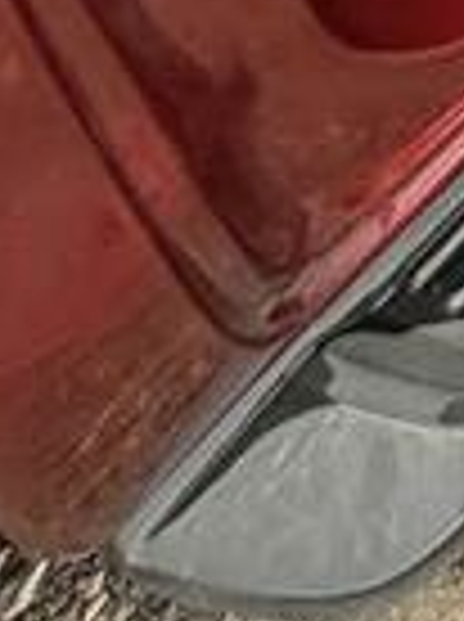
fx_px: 1631
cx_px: 1257
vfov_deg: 10.7
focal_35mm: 91
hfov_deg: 11.7
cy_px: -1368
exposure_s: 1/271
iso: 64
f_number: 2.2
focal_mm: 2.22
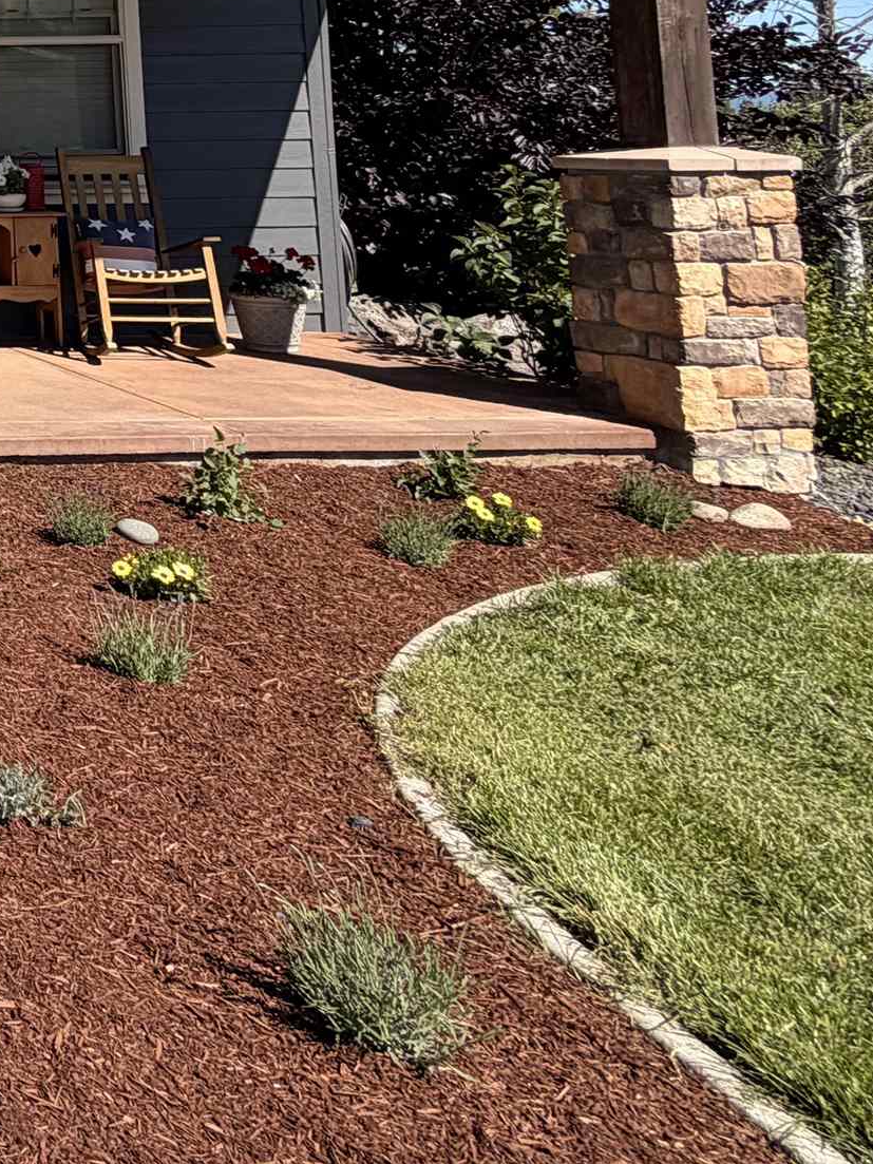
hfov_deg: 23.6
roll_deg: +1.0
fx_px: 1312
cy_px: 51
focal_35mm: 39
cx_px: -606
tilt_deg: +4.2
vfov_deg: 42.5
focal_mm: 2.22
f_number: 2.2
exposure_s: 1/770
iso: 32
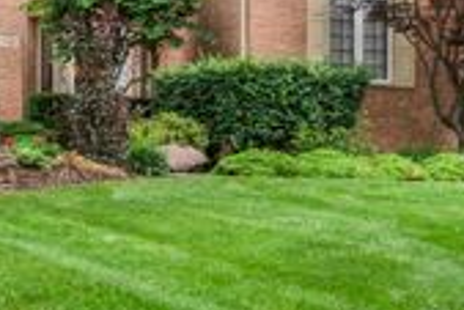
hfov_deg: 29.9
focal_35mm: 65
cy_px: 128
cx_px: 66
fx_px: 838
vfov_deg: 20.9
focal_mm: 15
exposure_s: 1/5000
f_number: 8
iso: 400
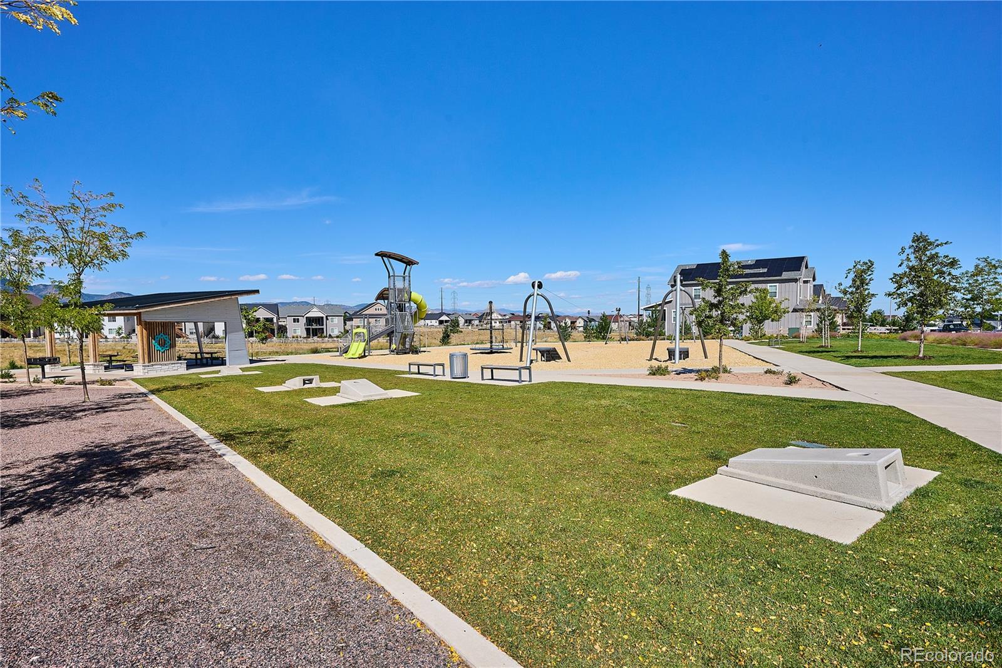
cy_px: 334
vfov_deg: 67.4
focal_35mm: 18
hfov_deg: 90.0
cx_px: 501
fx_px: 501
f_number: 10
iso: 400
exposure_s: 1/1250
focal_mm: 18
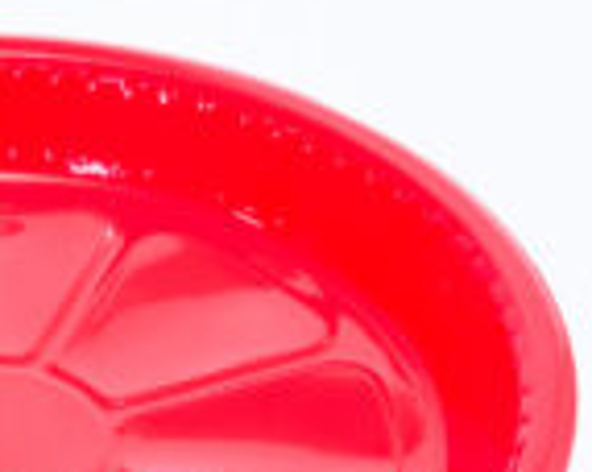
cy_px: 433
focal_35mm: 198
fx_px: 3464
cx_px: -12
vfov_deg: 7.8
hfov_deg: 9.7
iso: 3200
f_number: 9
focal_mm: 70
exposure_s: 1/200
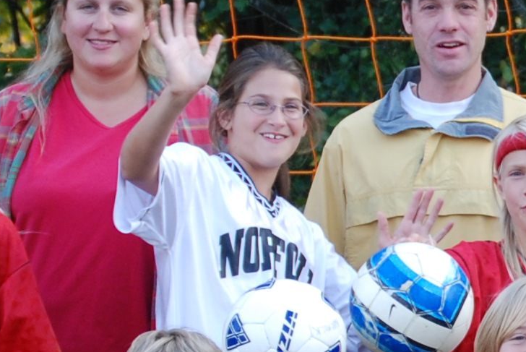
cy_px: 385
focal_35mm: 439
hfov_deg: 4.7
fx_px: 6416
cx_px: 810
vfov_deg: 3.1
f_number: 5
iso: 200
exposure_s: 1/100
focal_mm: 55
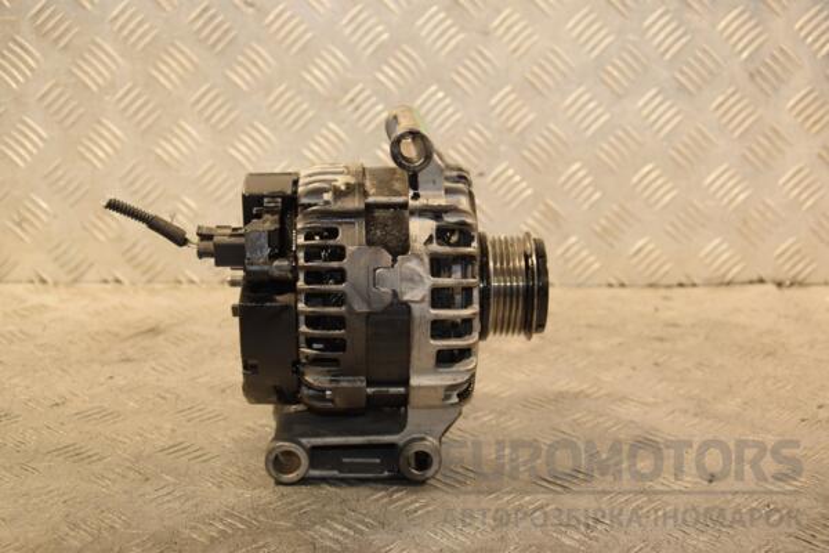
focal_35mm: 57
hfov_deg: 35.1
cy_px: 276
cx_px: 414
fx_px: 1312
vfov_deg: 23.8
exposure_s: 1/200
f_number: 5
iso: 800
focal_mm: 38
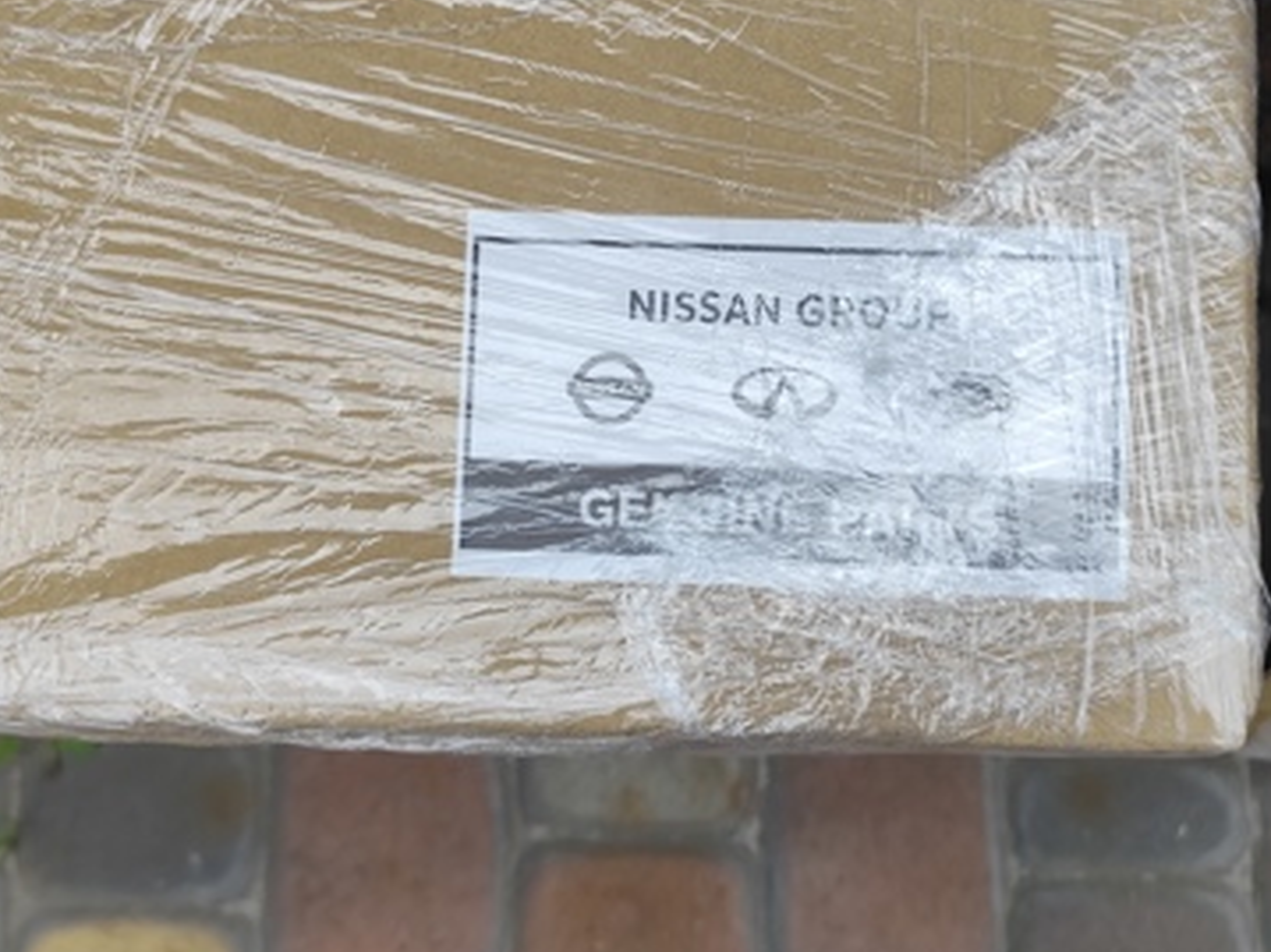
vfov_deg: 35.1
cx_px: 641
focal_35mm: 41
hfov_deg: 45.8
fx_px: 1505
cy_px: 465
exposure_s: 1/476
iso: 50
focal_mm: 6.19
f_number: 1.65
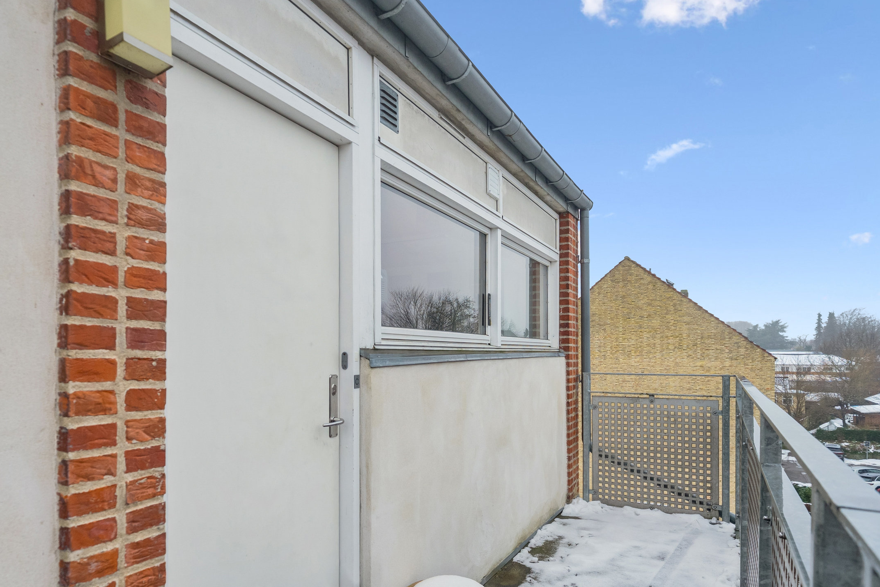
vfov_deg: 58.6
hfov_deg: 80.4
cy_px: 376
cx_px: 359
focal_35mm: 21
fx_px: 513
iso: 320
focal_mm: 15
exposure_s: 1/200
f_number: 5
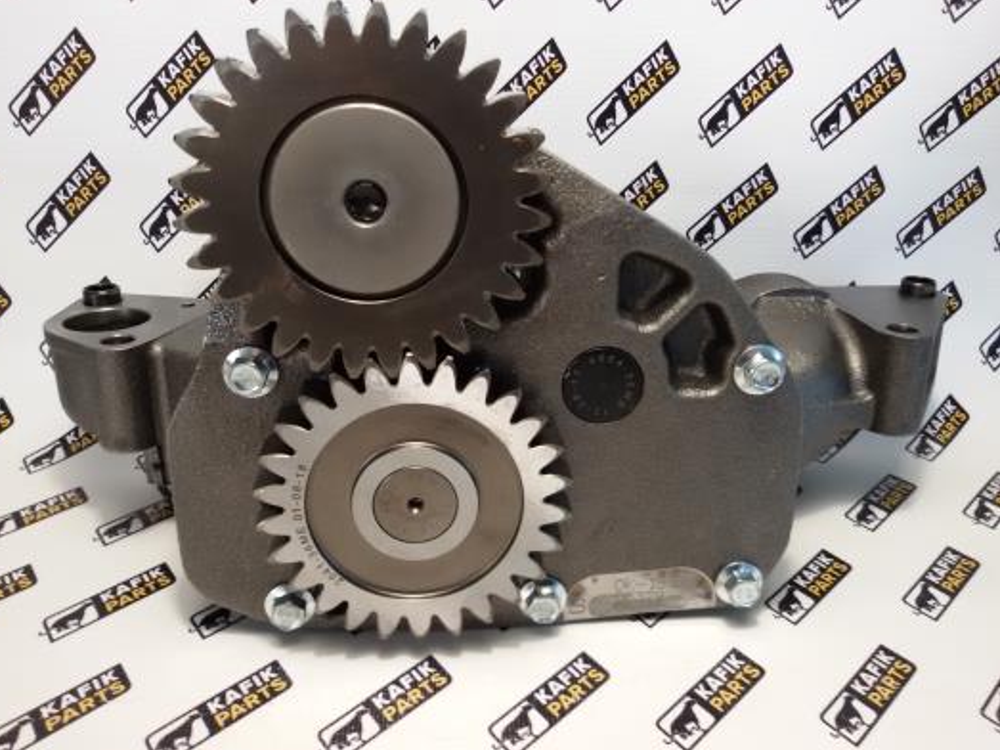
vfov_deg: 44.1
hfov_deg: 56.8
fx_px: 924
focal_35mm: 32
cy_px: 372
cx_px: 493
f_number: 2.4
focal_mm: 2.93
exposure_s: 1/33
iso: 100
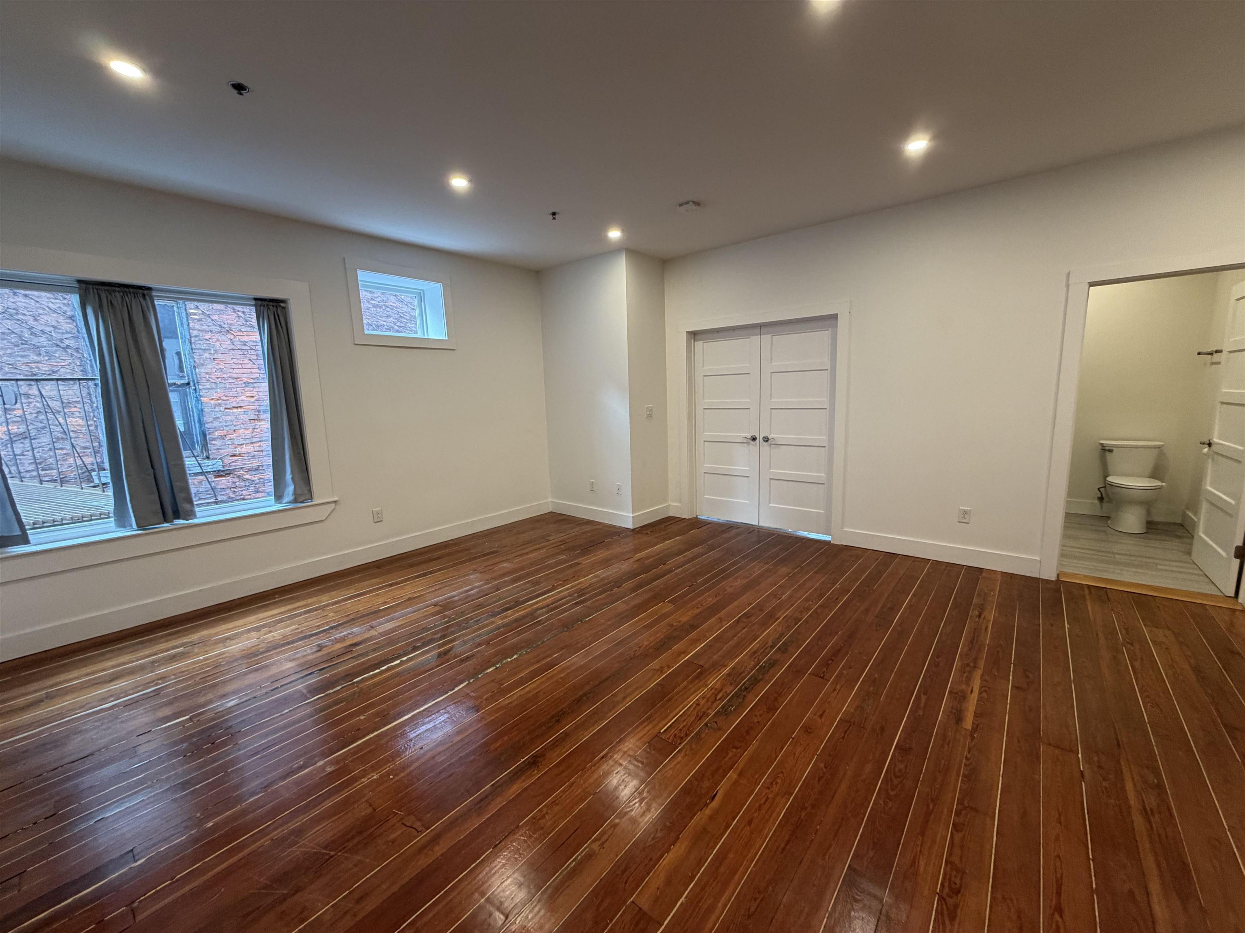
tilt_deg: -8.7
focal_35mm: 14
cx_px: 622
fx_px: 504
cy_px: 466
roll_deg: +2.0
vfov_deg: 85.7
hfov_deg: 102.1
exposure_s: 1/60
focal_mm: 2.22
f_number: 2.2
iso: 200
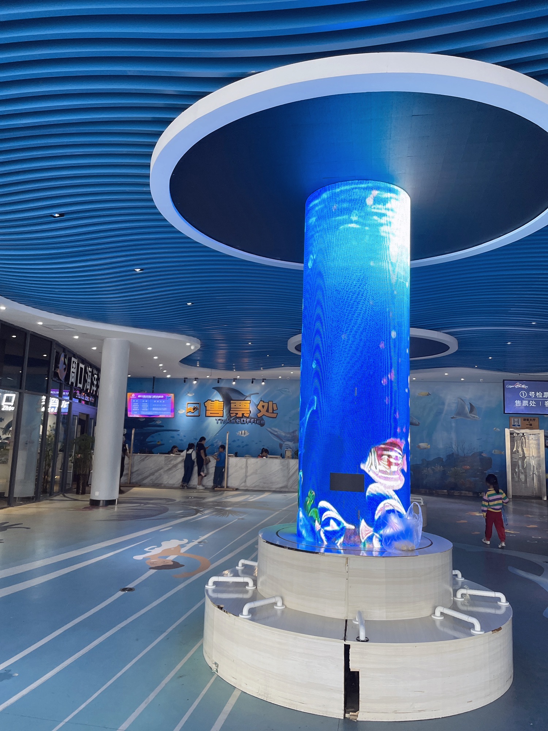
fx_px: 549
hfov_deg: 53.1
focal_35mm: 26
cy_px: 366
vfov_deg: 67.3
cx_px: 274
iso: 100
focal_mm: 4.2
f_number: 1.6
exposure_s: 1/120
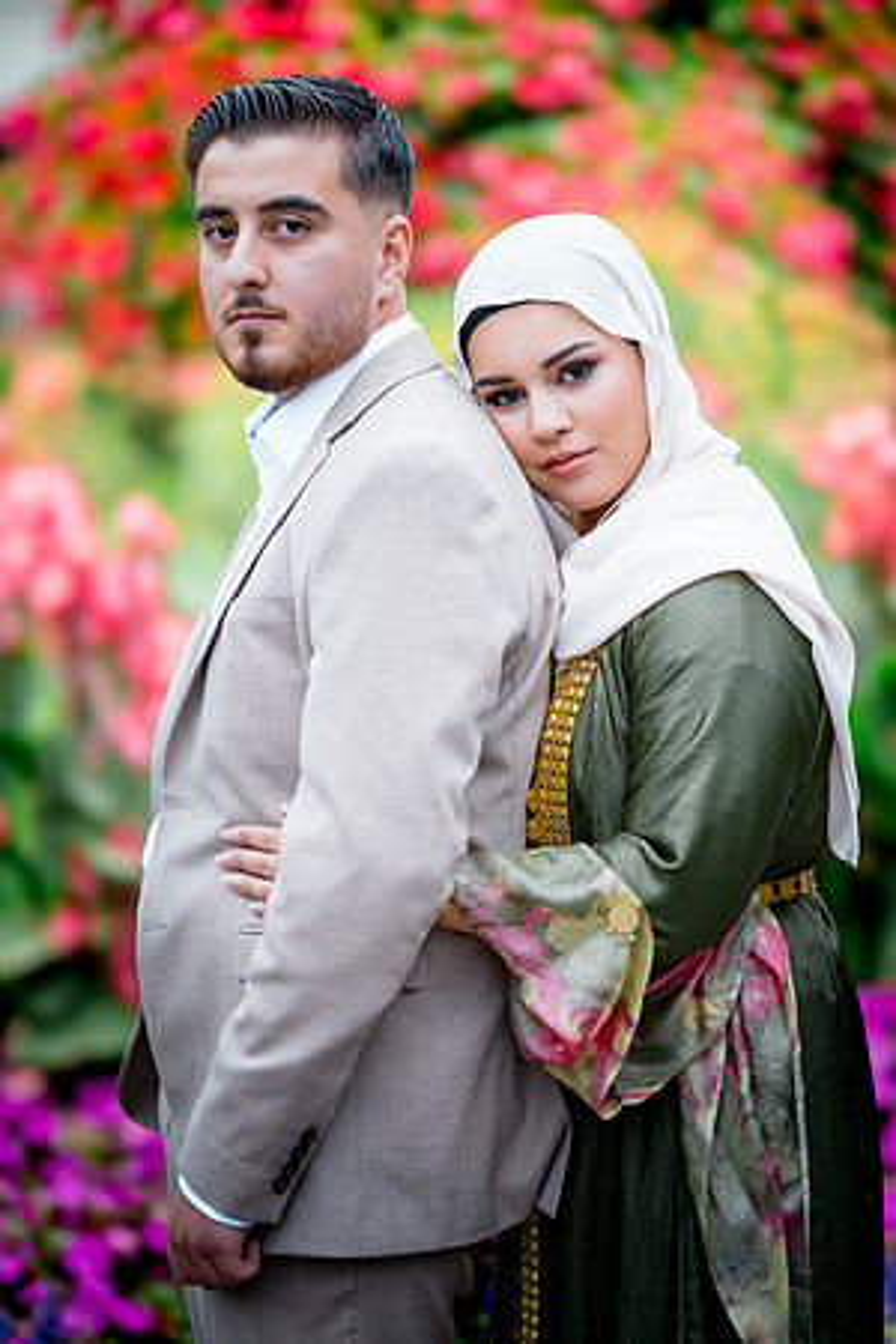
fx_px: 3173
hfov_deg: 16.1
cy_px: 672
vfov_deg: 23.9
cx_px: 448
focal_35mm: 85
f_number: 1.4
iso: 100
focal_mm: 85
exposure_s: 1/2000
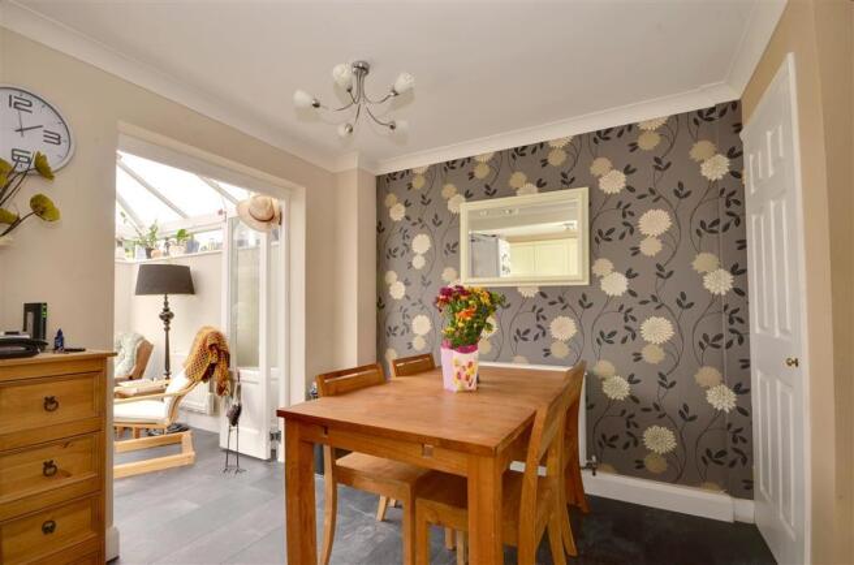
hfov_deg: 100.5
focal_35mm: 15
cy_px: 282
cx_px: 427
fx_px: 355
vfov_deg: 77.0
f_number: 11
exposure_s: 2.5
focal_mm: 10
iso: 200
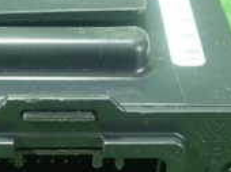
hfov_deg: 18.5
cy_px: 111
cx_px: 88
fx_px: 706
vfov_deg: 13.9
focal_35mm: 106
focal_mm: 5.5
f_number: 2.3
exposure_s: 1/100
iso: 800
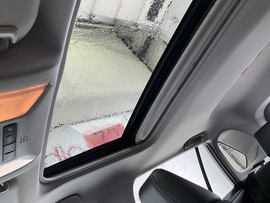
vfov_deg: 48.2
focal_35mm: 29
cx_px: 135
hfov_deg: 61.7
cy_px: 102
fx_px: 226
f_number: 1.8
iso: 125
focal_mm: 3
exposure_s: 1/60
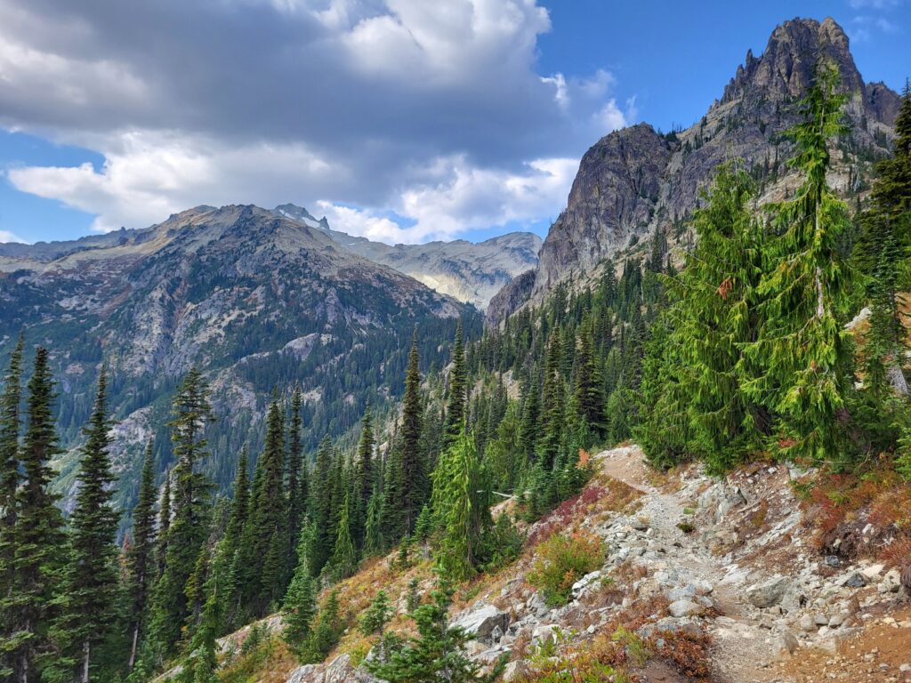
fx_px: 684
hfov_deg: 67.3
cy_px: 342
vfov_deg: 53.1
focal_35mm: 26
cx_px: 456
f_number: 1.8
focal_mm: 5.4
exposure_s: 1/1429
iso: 40
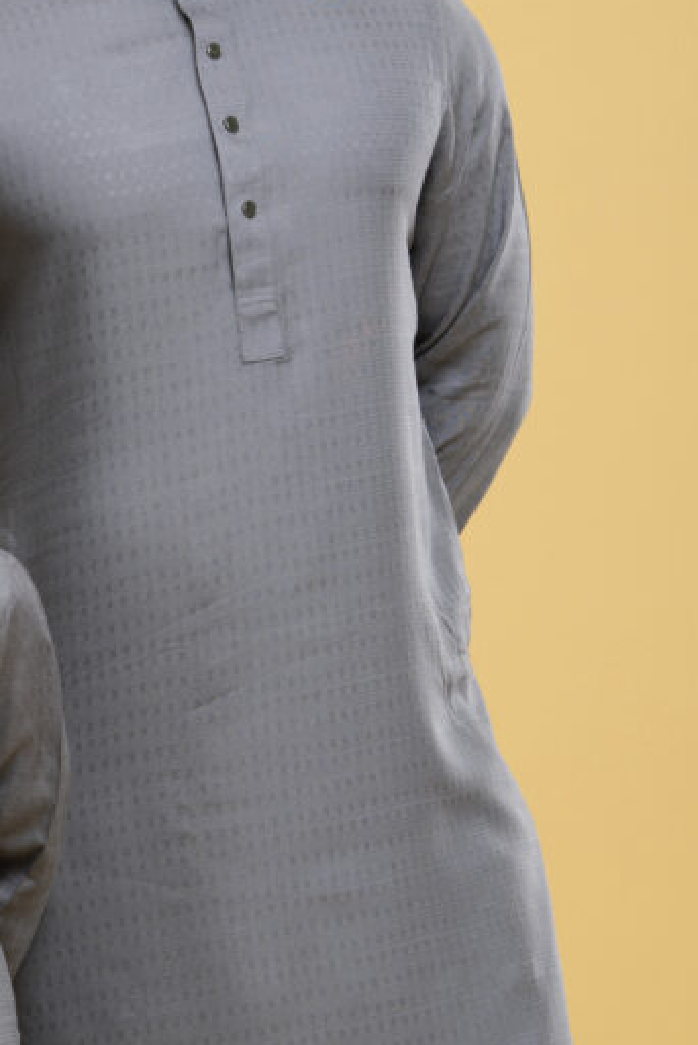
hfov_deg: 4.2
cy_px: 547
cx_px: 41
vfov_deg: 6.3
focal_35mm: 327
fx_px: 9497
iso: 160
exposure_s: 1/125
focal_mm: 147
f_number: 8
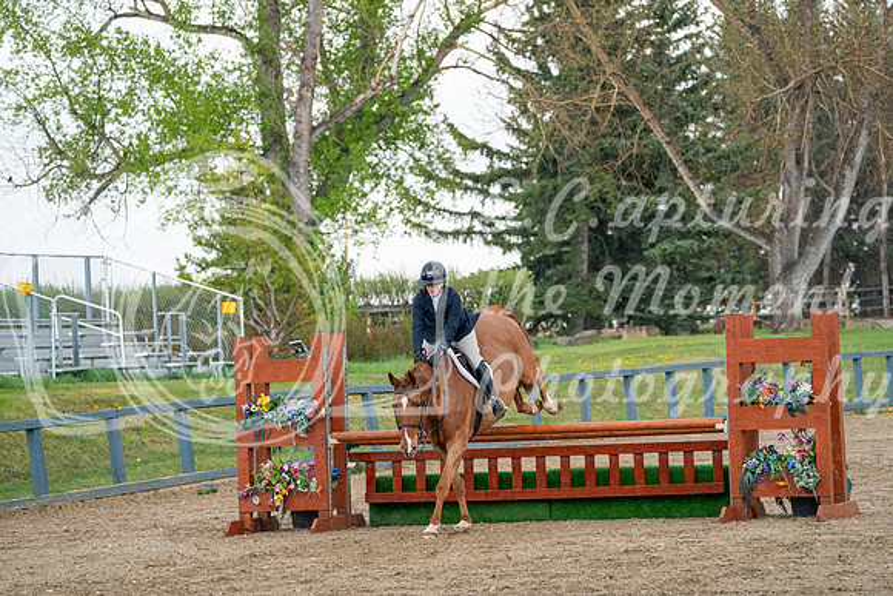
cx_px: 446
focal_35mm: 179
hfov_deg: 11.5
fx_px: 4441
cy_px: 298
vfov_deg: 7.7
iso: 2000
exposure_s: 1/1250
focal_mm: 179
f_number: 5.6
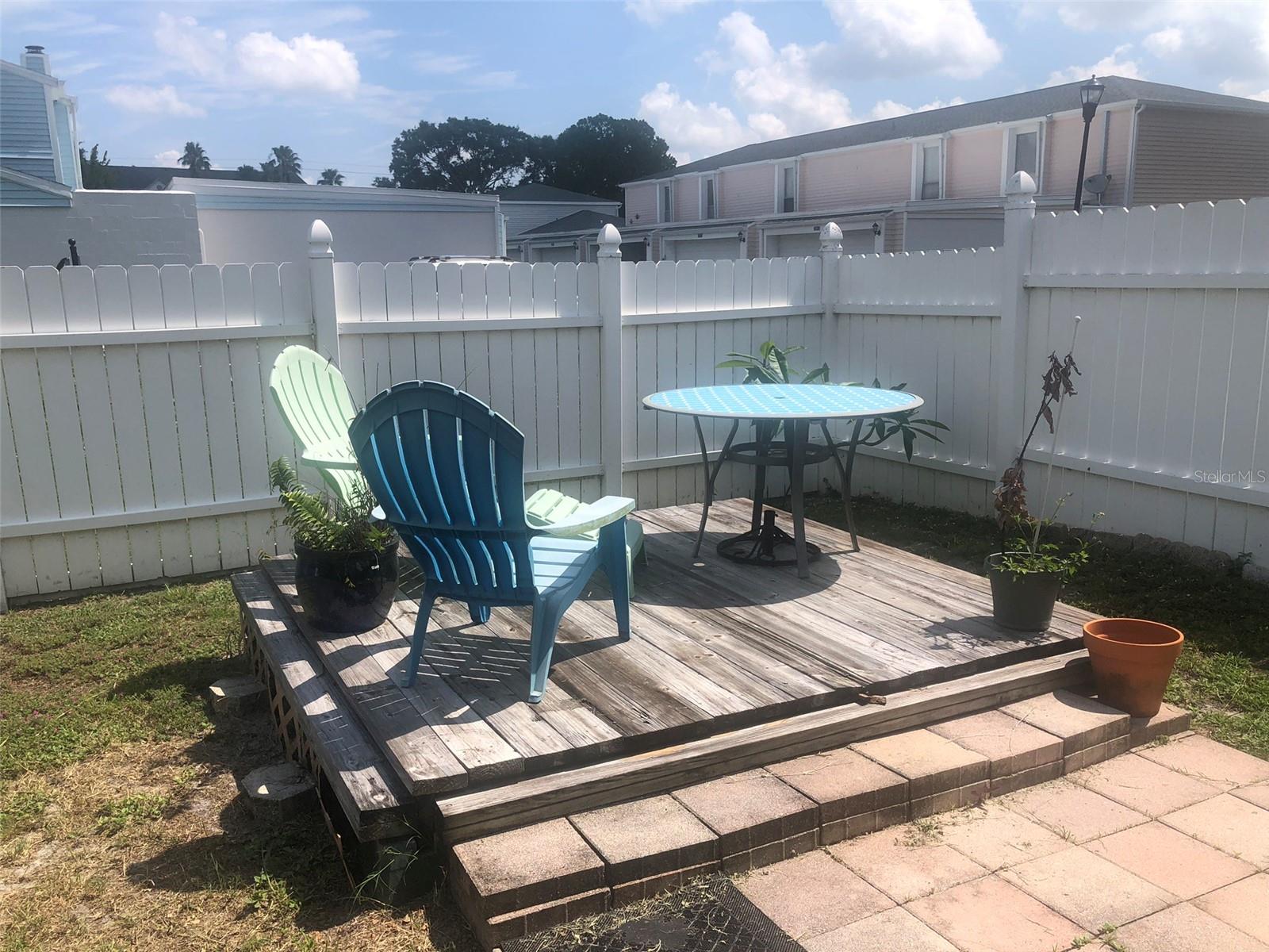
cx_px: 634
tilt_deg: -13.2
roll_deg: +1.6
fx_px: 1026
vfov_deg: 49.7
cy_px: 476
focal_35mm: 28
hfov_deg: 63.4
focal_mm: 4
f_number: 1.8
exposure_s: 1/2183
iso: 20
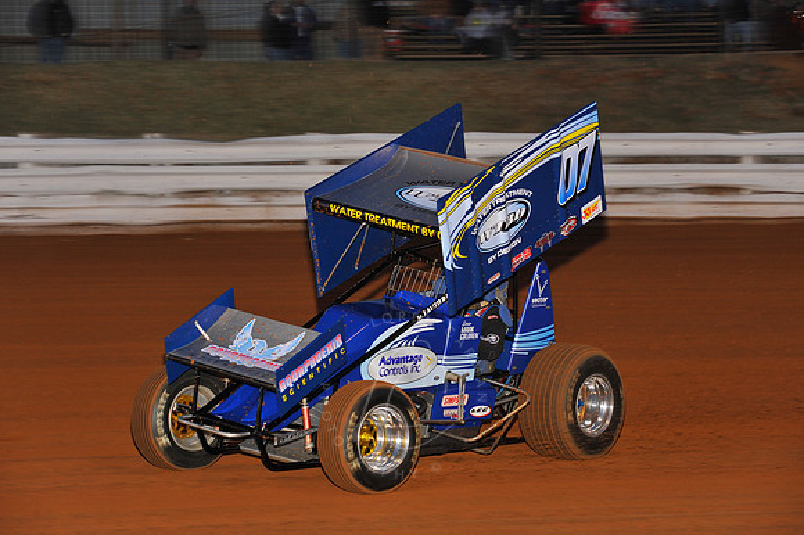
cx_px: 402
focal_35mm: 120
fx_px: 2678
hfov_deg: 17.1
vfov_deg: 11.4
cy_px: 268
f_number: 7.1
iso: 800
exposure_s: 1/250
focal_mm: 120
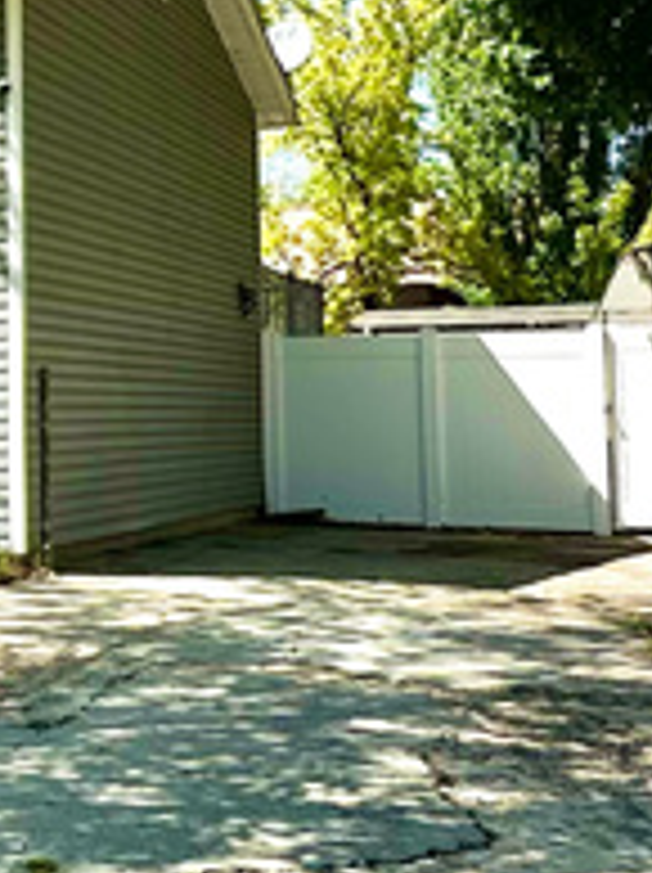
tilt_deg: +3.9
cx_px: -517
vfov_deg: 26.2
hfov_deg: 16.6
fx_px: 1863
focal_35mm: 74
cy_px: 279
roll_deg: -0.6
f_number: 2.2
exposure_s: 1/1247
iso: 40
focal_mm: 2.22
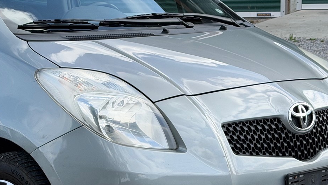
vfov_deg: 10.7
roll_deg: +1.9
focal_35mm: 113
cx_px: 41
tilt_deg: -8.6
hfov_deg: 18.7
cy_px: 117
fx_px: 983
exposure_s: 1/1980
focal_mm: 6.76
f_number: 1.78
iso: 80
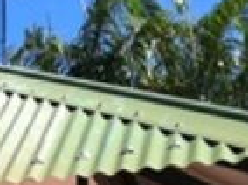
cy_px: 371
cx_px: -183
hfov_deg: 11.7
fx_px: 1130
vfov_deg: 8.8
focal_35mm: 158
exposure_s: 1/754
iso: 80
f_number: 2.8
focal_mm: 3.85
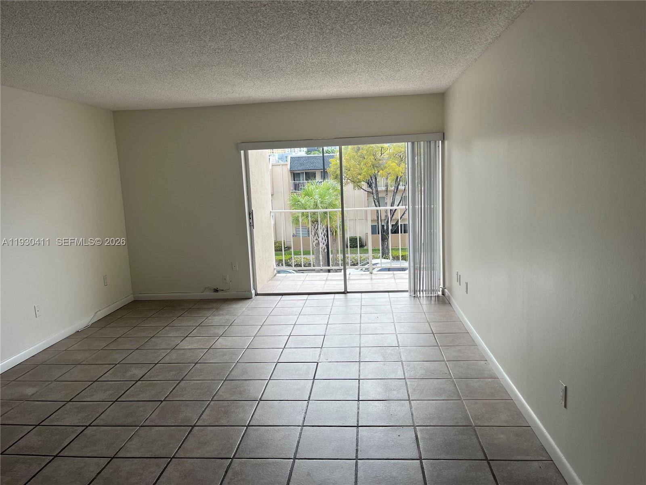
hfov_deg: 67.3
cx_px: 323
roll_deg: +2.2
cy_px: 242
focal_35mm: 26
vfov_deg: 53.1
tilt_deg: -10.1
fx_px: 485
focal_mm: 5.1
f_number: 1.6
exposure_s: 1/577
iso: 50
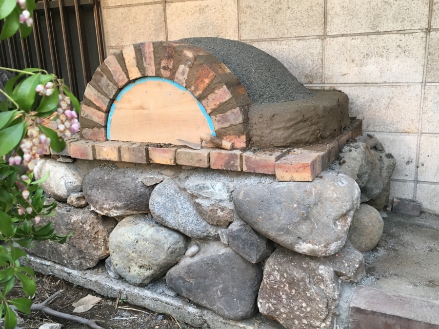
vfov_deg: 42.9
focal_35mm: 33
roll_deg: +4.3
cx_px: 239
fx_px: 419
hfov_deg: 55.3
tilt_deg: -16.0
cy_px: 170
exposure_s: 1/30
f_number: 2.2
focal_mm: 4.15
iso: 40
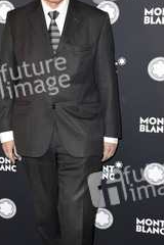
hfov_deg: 17.0
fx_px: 547
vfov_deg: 25.4
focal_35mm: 80
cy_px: 133
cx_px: 47
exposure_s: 1/160
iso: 500
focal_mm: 32
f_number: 6.3
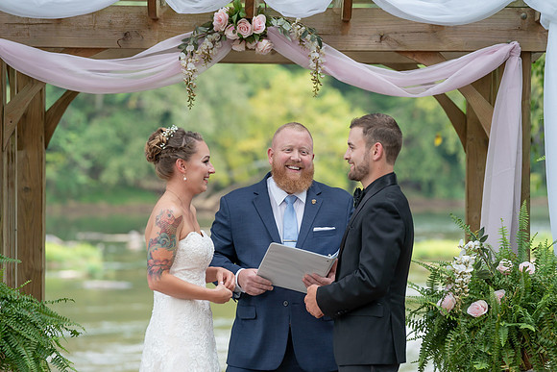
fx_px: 2268
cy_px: 177
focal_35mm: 147
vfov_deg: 9.4
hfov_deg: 14.0
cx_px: 265
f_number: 4
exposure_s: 1/200
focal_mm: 139
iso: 320
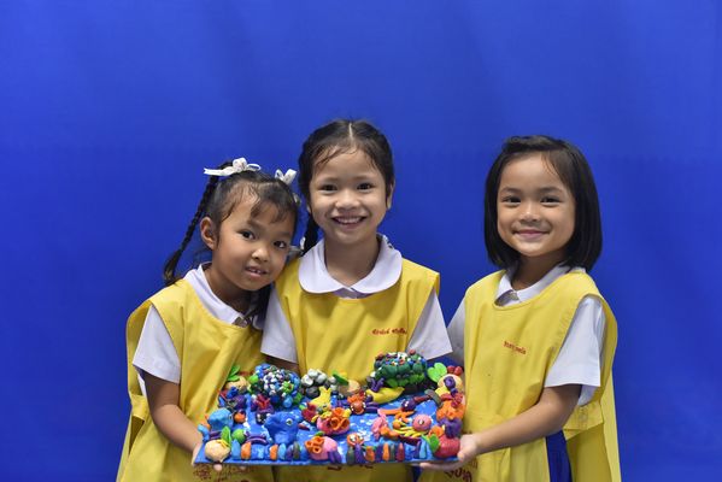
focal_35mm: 50
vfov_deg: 27.0
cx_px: 361
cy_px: 241
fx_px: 1003
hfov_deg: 39.6
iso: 1600
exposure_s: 1/160
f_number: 2.2
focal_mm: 50
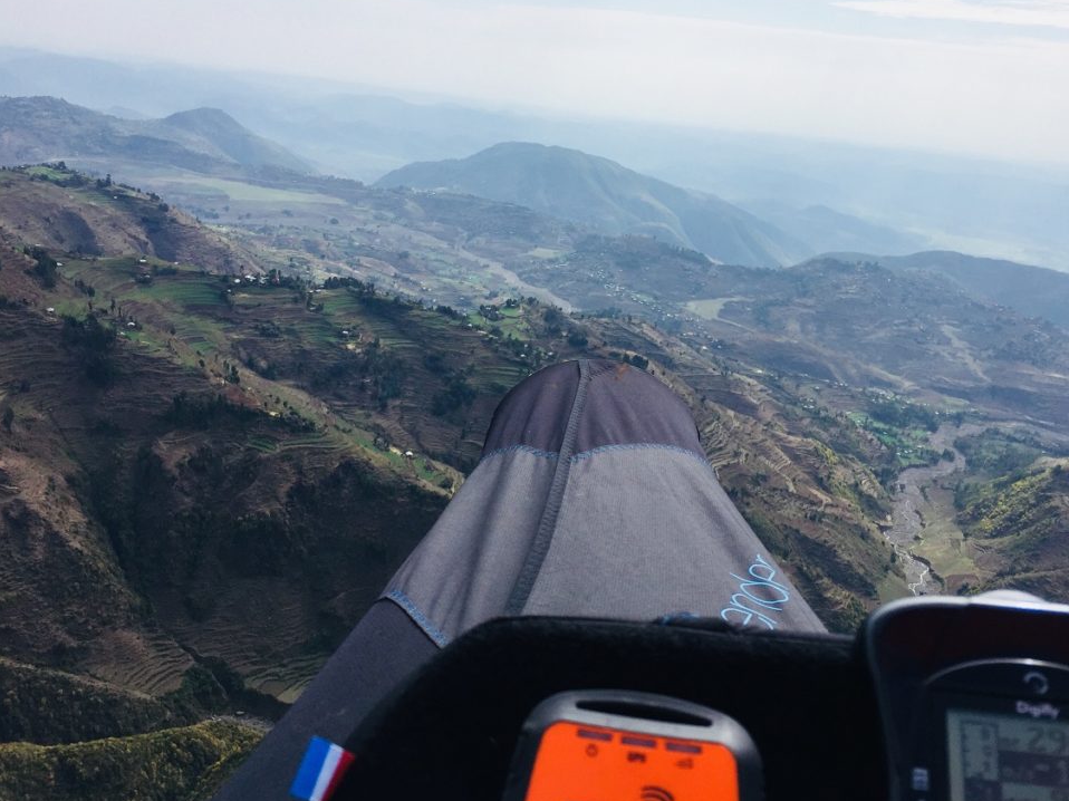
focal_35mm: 31
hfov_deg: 58.3
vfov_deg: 45.4
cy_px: 395
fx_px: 957
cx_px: 569
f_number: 2.2
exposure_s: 1/2639
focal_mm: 4.15
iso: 32
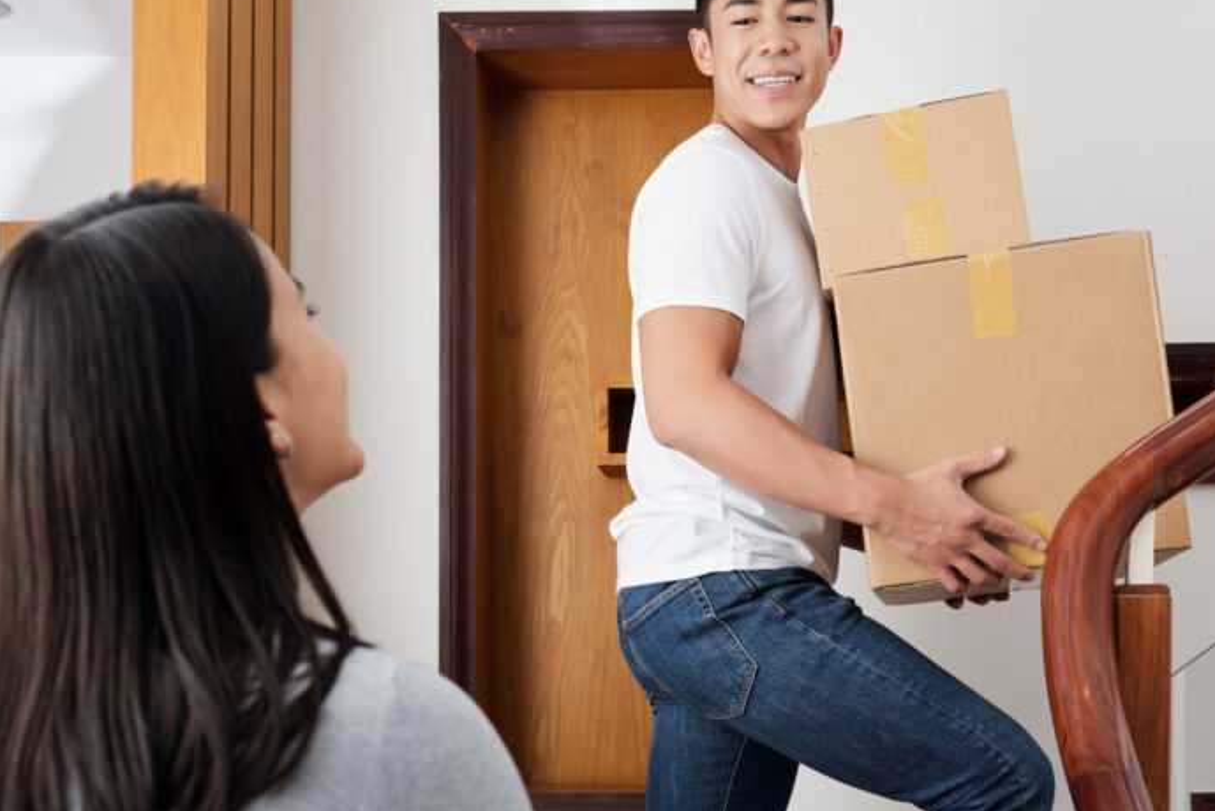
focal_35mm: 52
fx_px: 1756
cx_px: 843
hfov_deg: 37.6
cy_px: 348
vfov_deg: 26.0
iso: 500
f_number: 5.6
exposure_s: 1/160
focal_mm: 35
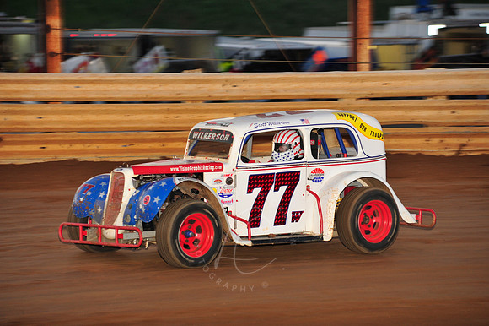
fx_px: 2715
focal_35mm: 200
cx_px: 244
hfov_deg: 10.3
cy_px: 163
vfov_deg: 6.9
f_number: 6.3
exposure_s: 1/320
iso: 800
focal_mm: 200
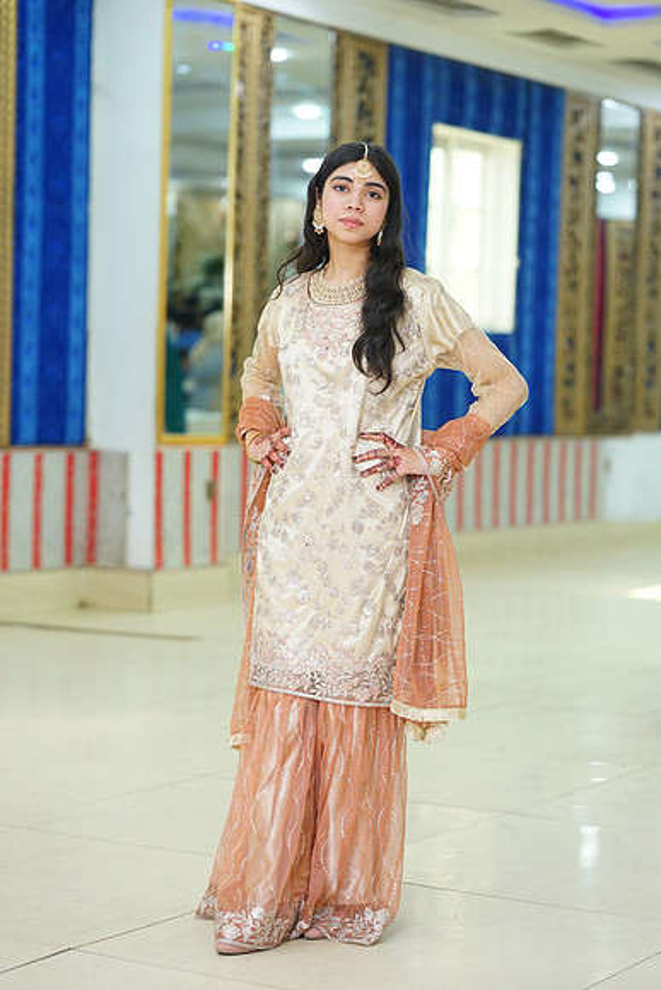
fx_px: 2339
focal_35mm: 85
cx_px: 330
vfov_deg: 23.9
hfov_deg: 16.1
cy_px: 495
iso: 640
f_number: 2.8
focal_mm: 85
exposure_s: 1/160
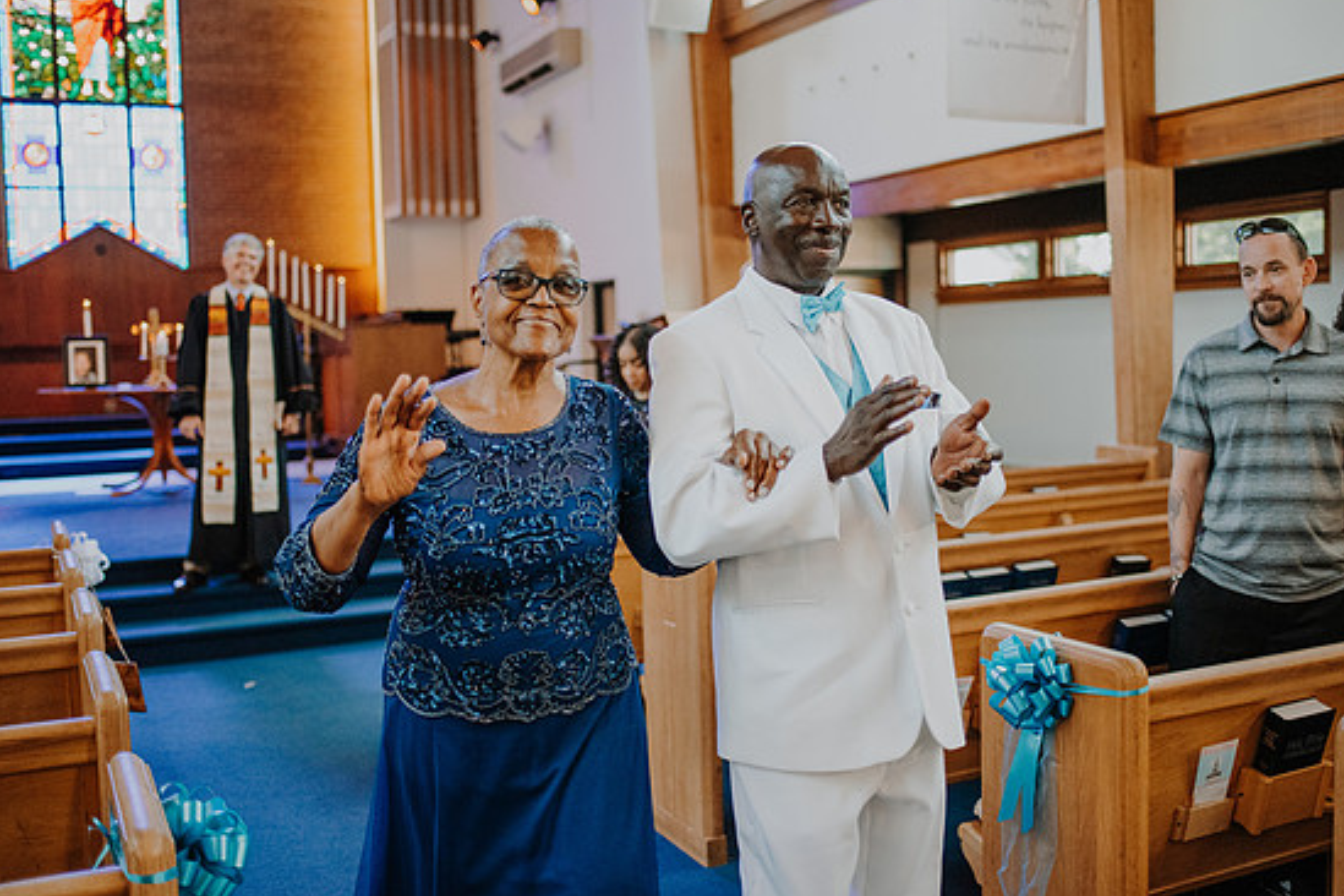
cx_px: 681
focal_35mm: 37
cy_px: 437
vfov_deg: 35.9
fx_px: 1381
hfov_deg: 51.9
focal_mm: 35
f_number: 1.8
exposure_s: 1/1250
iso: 3600
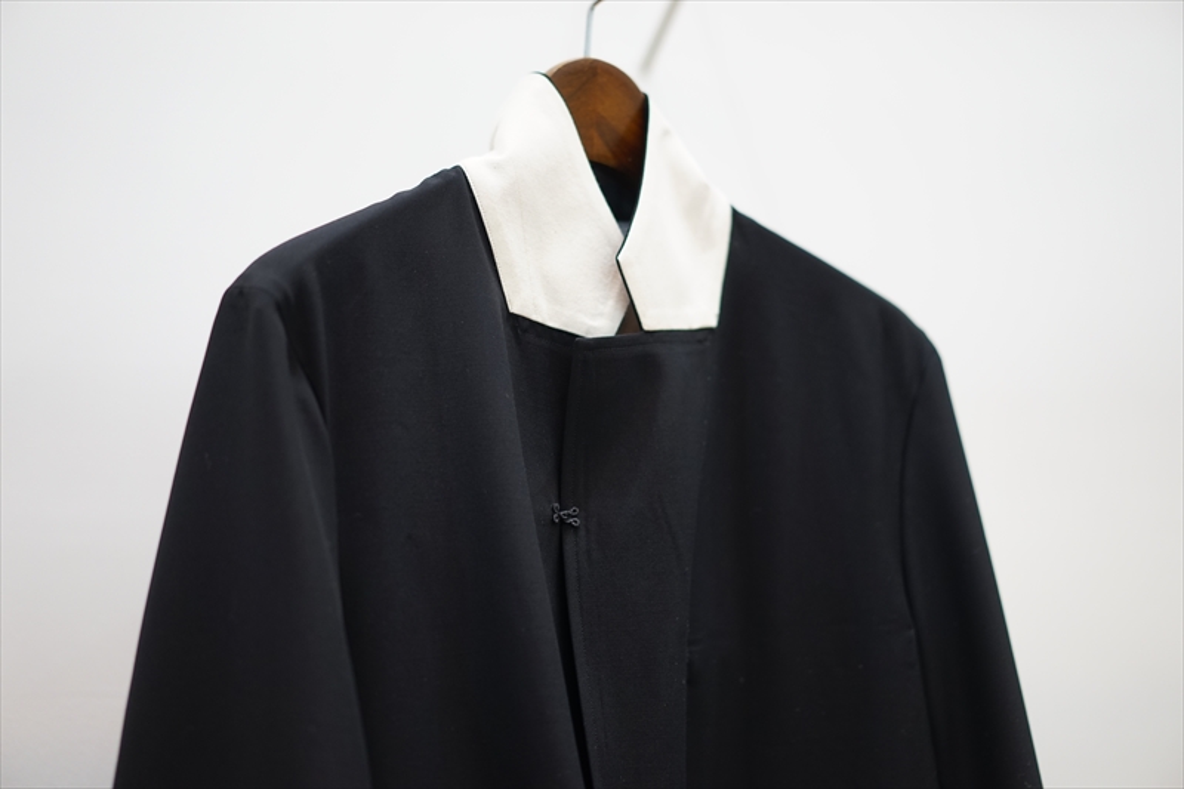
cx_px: 592
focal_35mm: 55
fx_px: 1808
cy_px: 394
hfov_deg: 36.3
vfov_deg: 24.6
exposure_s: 1/60
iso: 250
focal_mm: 55
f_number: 1.8
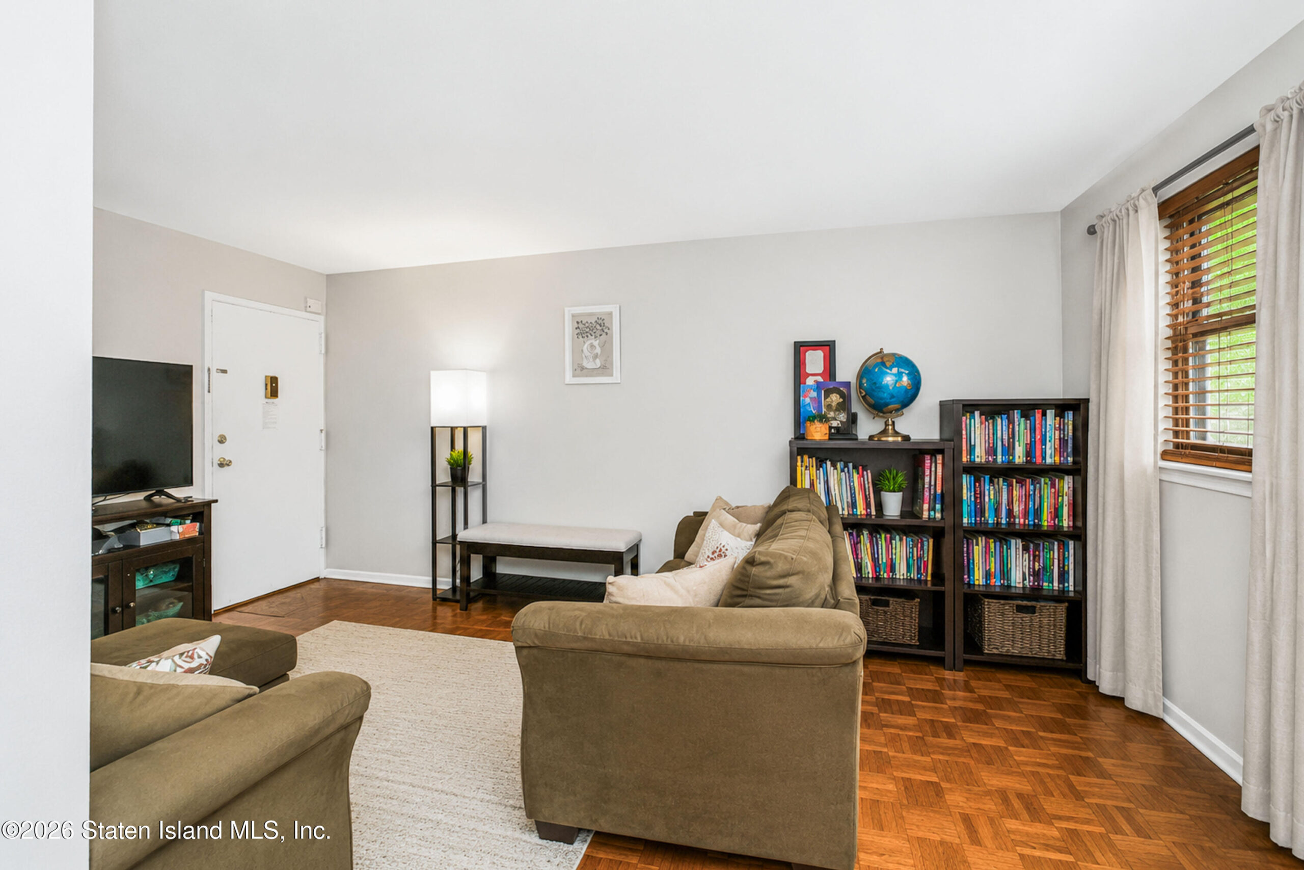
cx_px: 652
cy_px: 435
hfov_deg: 100.4
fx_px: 543
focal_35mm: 15
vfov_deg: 77.3
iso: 2000
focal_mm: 10
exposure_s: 1/50
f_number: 7.1
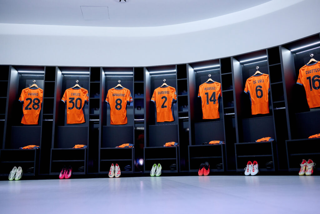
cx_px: 160
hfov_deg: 54.4
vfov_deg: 37.9
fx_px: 311
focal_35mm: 35
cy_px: 107
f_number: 2.8
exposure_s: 1/160
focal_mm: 35
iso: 1250
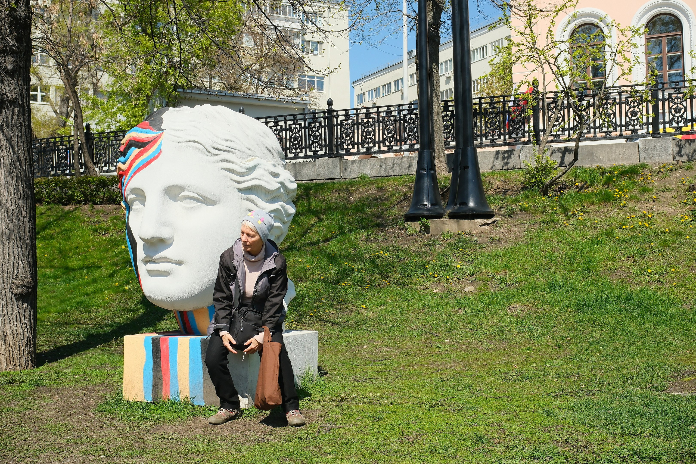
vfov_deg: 32.6
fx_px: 793
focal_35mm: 41
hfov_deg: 47.4
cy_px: 232
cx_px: 348
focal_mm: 27
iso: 640
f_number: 8
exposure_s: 1/1400
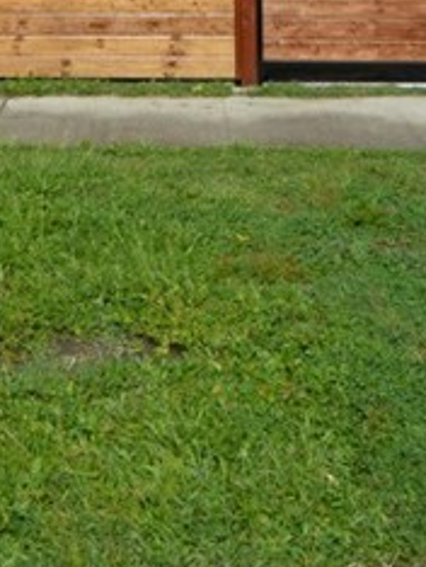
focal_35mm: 63
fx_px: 1032
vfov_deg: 26.9
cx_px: 136
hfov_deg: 23.2
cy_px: -124
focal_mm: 10
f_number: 8
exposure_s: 1/250
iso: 100
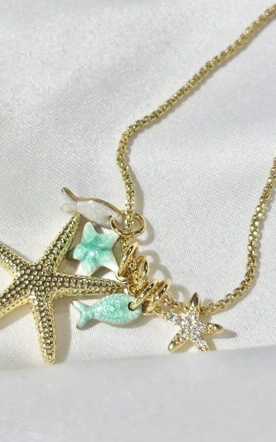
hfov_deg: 20.3
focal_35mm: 64
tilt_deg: -50.9
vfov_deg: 32.0
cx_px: 98
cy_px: 195
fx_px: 770
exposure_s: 1/337
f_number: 1.6
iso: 32
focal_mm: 5.96
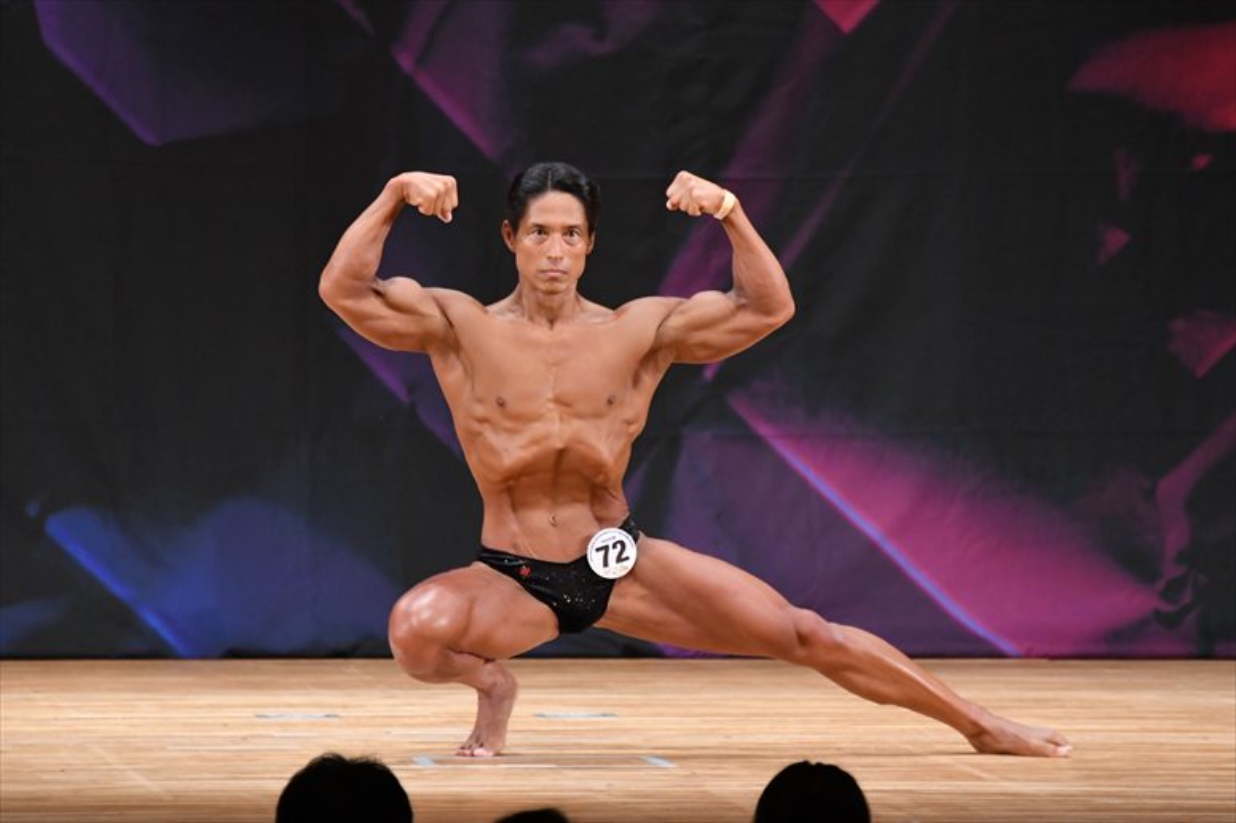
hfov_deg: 6.0
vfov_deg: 4.0
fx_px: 11839
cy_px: 412
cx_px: 618
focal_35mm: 345
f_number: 5.6
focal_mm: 230
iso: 3200
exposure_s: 1/400
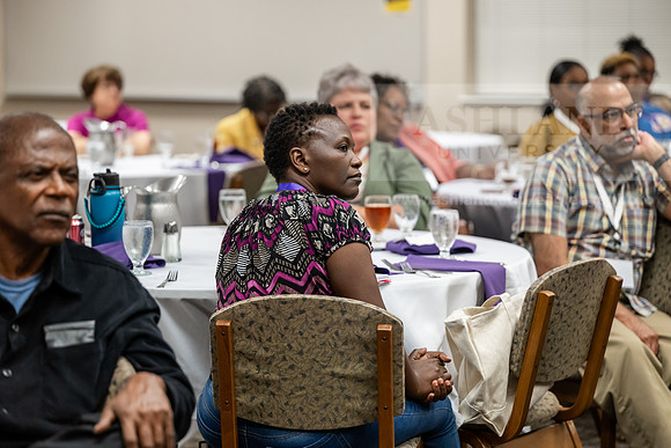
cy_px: 224
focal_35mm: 101
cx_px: 336
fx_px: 1883
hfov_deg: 20.2
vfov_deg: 13.6
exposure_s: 1/160
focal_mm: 101
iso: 1600
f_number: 2.8
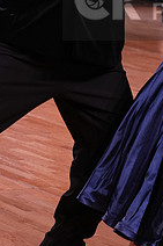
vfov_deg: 12.0
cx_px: 223
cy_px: 2
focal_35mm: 170
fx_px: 1156
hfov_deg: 7.9
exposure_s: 1/400
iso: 2500
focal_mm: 62
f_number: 5
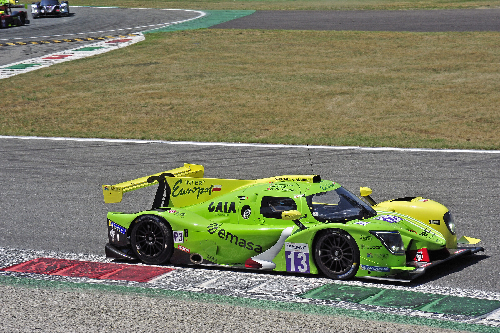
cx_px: 250
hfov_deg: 17.1
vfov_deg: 11.4
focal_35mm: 120
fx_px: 1666
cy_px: 166
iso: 1600
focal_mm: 120
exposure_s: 1/1600
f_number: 16
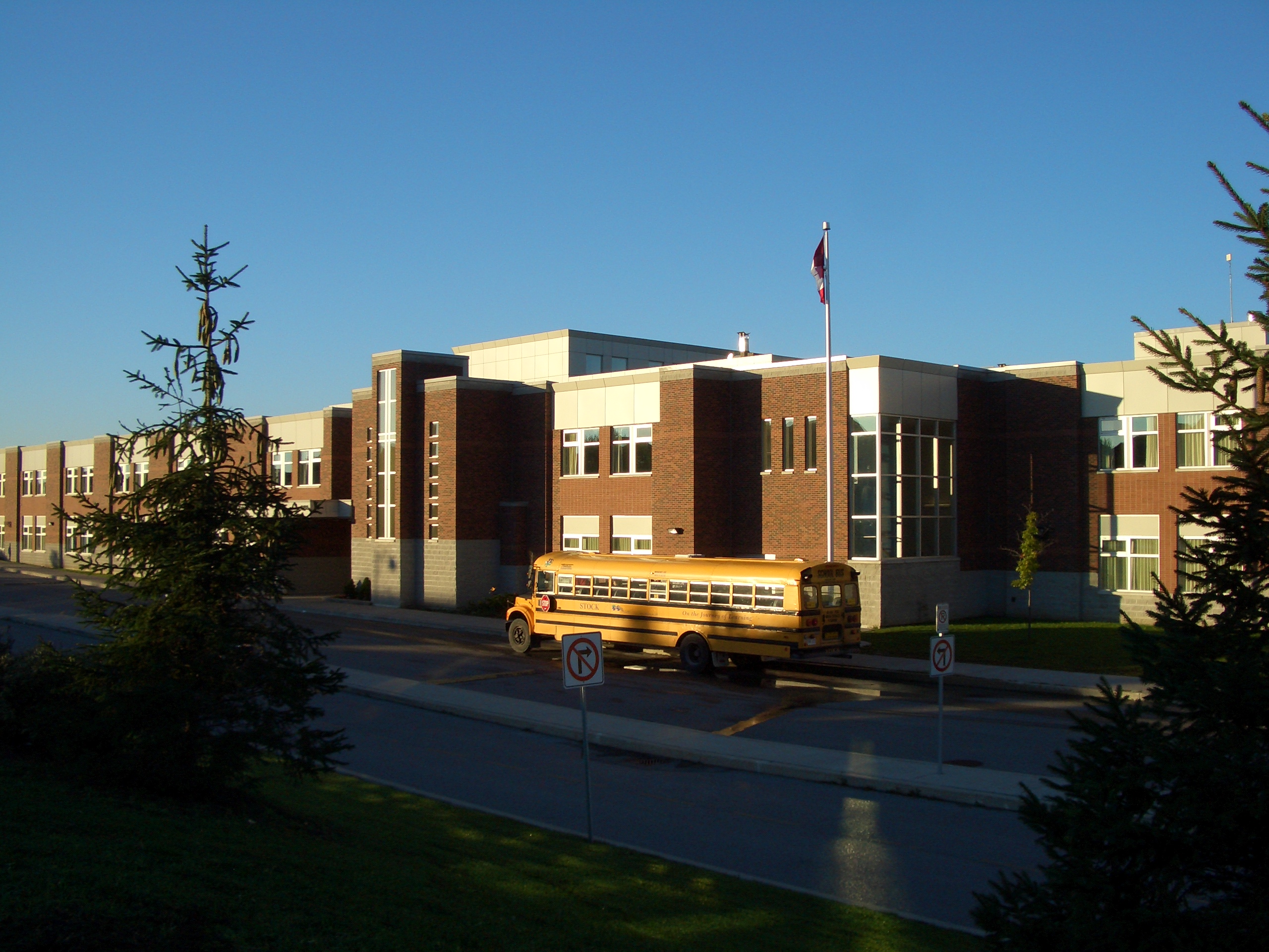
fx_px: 1283
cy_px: 476
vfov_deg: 40.7
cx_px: 634
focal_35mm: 35
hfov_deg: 52.6
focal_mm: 5.8
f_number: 4.3
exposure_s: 1/400
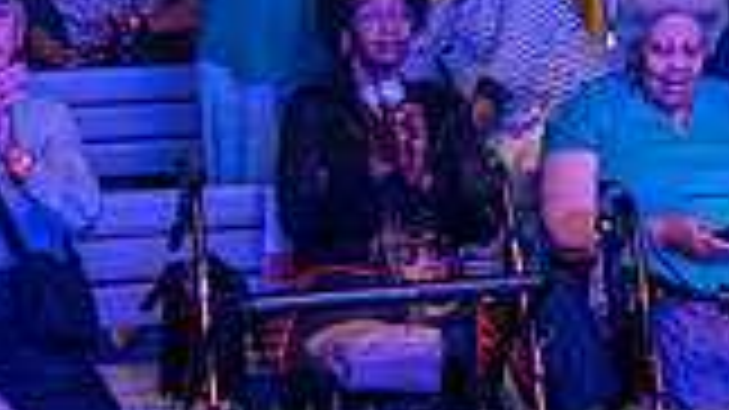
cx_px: 486
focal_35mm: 105
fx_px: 2029
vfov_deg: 10.8
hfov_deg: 20.3
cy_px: -322
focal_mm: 28
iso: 10000
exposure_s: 1/50
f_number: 3.5
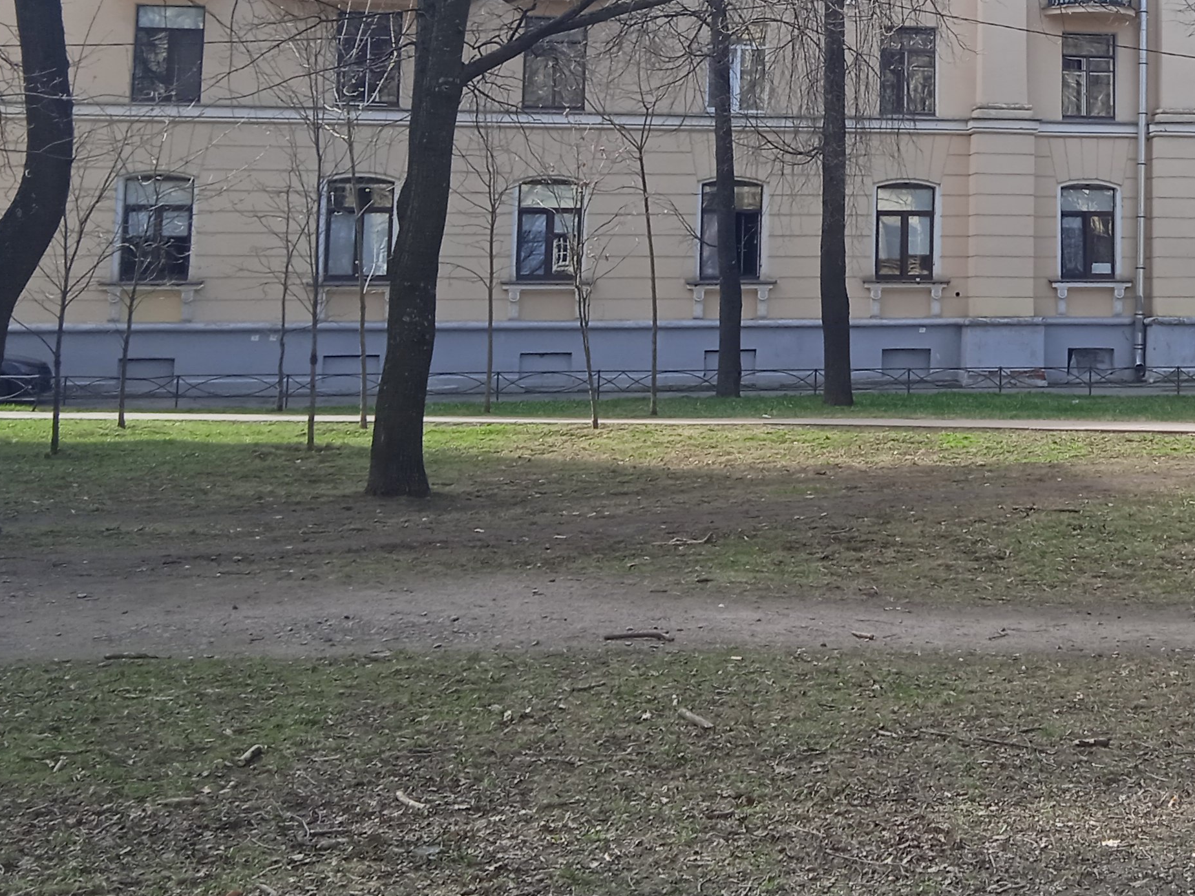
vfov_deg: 22.4
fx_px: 2175
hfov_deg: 29.2
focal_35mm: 63
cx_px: 1121
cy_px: 13
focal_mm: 3.43
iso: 111
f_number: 2.2
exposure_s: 1/241
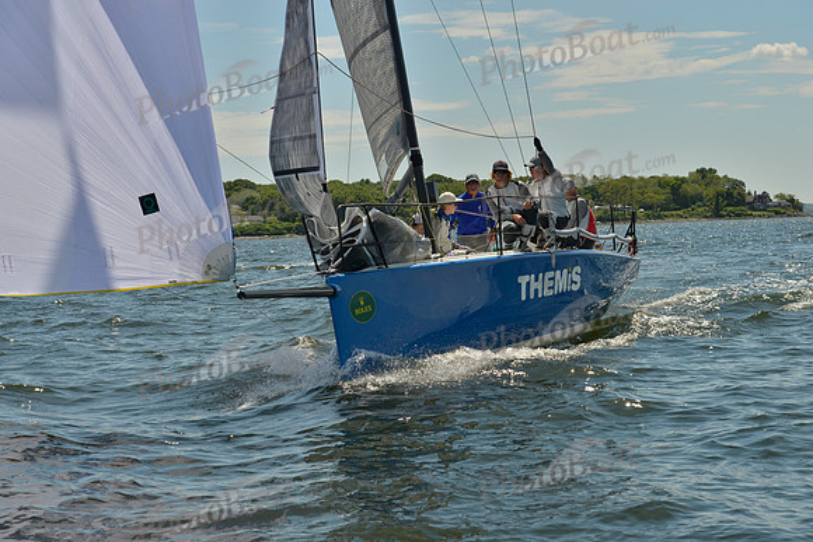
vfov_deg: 19.5
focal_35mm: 70
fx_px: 1581
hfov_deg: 28.8
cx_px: 406
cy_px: 271
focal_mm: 70
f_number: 9
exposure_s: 1/1600
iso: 280
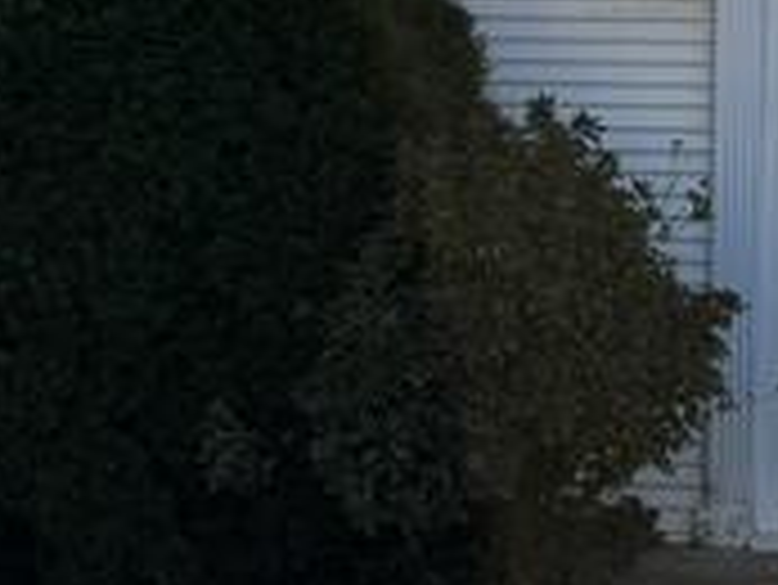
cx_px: 827
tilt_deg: +1.5
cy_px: -112
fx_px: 3194
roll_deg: -0.1
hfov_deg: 13.6
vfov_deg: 10.3
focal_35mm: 142
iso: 80
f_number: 1.78
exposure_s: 1/1456
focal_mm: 6.76
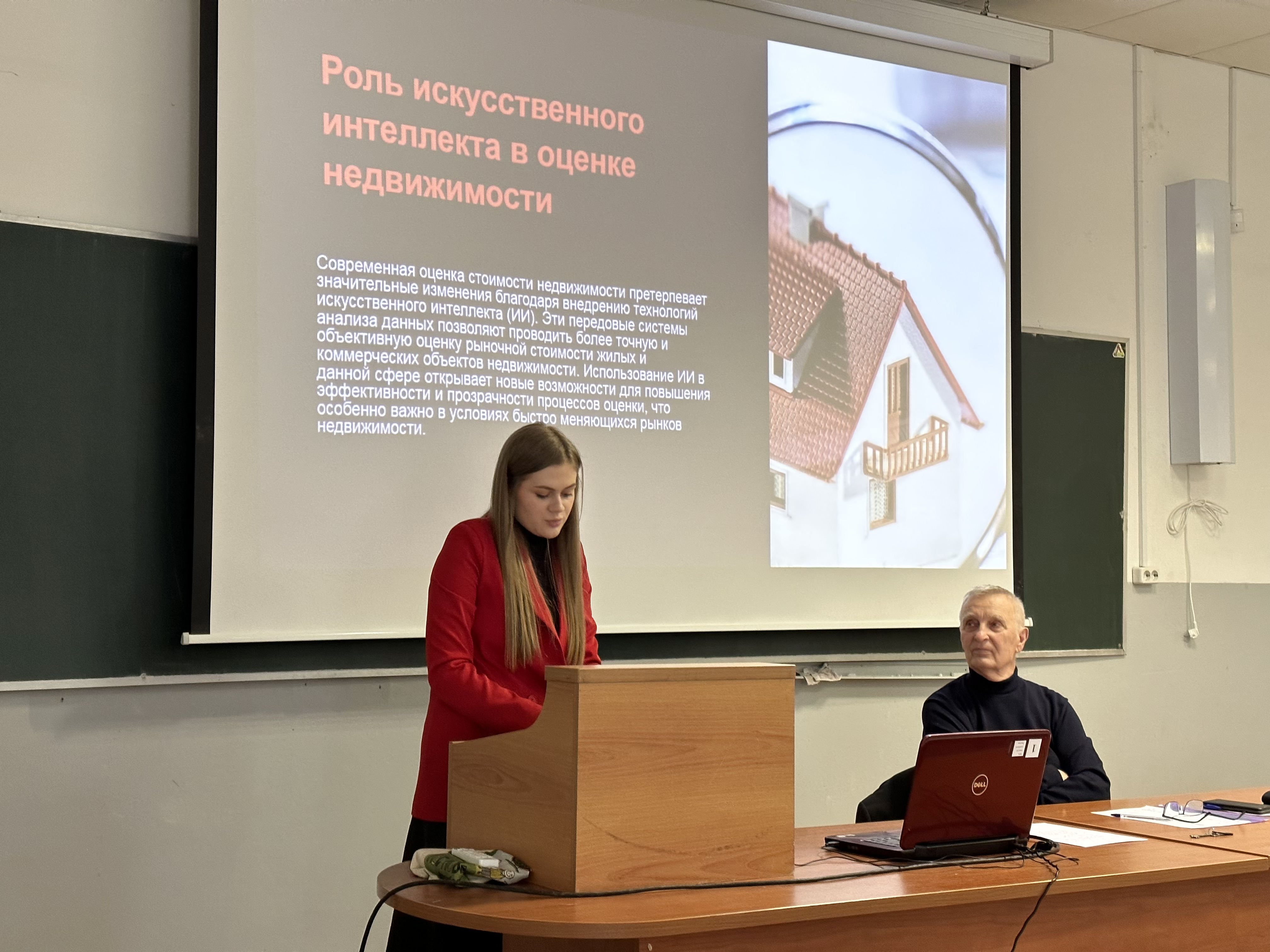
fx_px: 1761
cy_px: 476
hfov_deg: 39.7
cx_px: 635
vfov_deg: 30.3
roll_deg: -1.1
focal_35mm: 48
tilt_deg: +3.7
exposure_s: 1/60
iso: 200
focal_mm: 6.86
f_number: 1.78
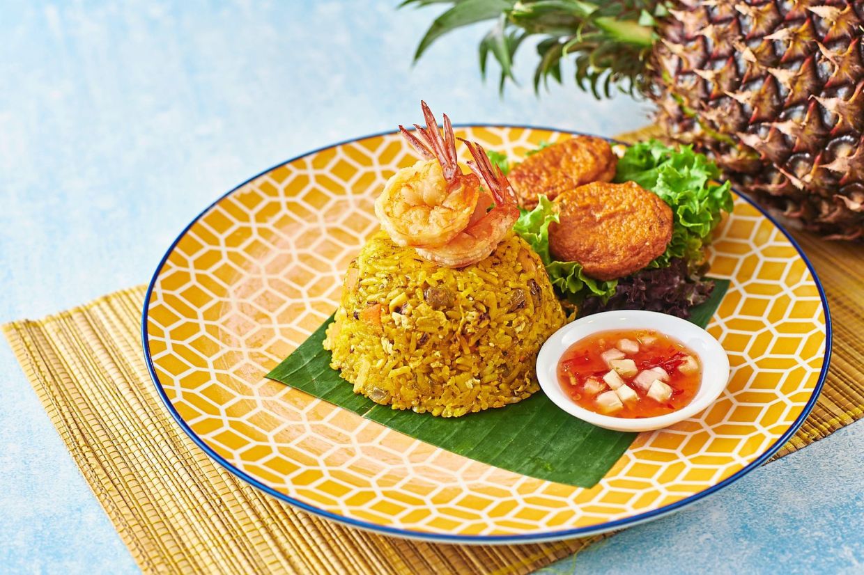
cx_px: 432
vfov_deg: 23.4
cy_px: 288
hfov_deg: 34.5
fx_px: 1392
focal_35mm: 58
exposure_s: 1/60
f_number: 5.6
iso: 80
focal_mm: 58
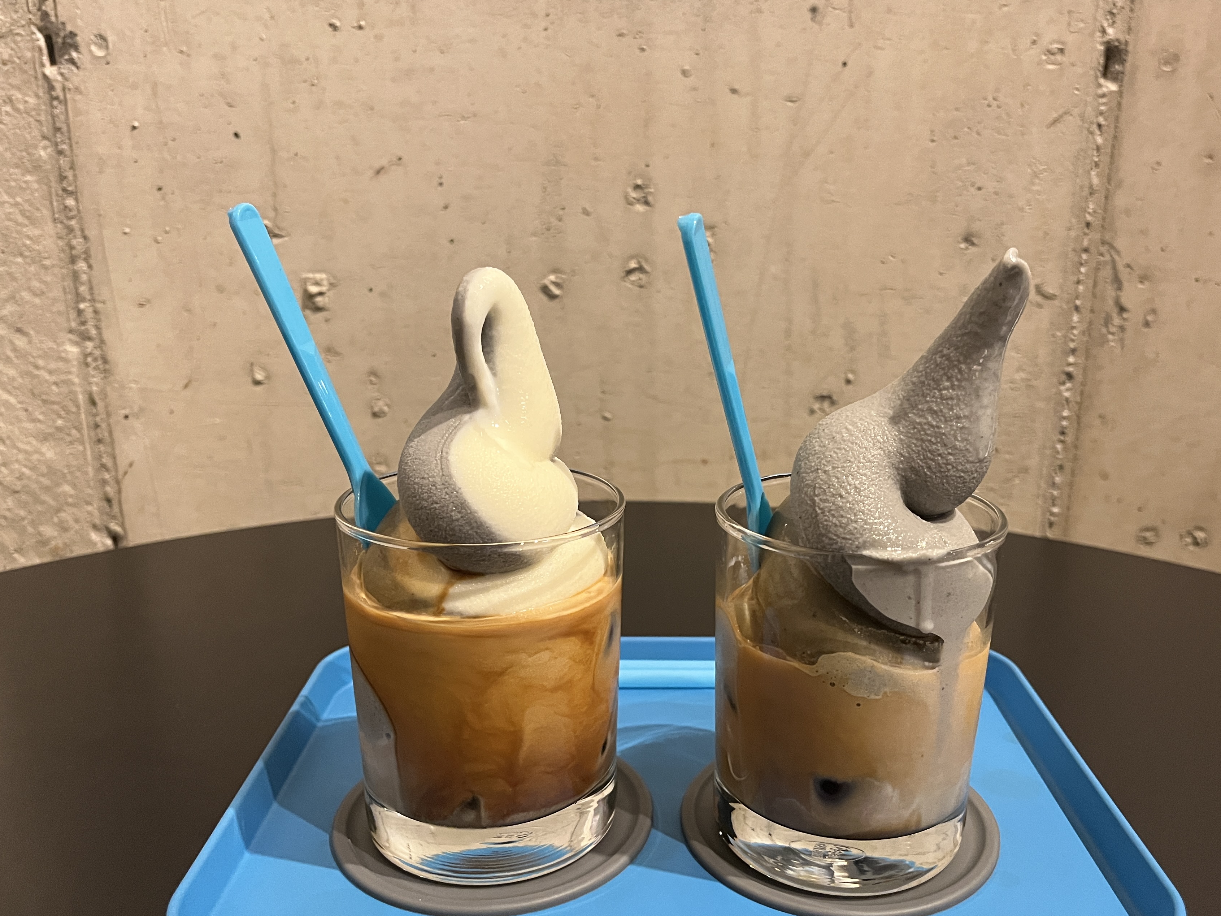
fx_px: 1093
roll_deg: -0.4
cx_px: 679
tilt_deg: -17.3
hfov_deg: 58.2
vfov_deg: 45.4
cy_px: 493
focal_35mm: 31
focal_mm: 5.1
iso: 400
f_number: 1.6
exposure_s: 1/60
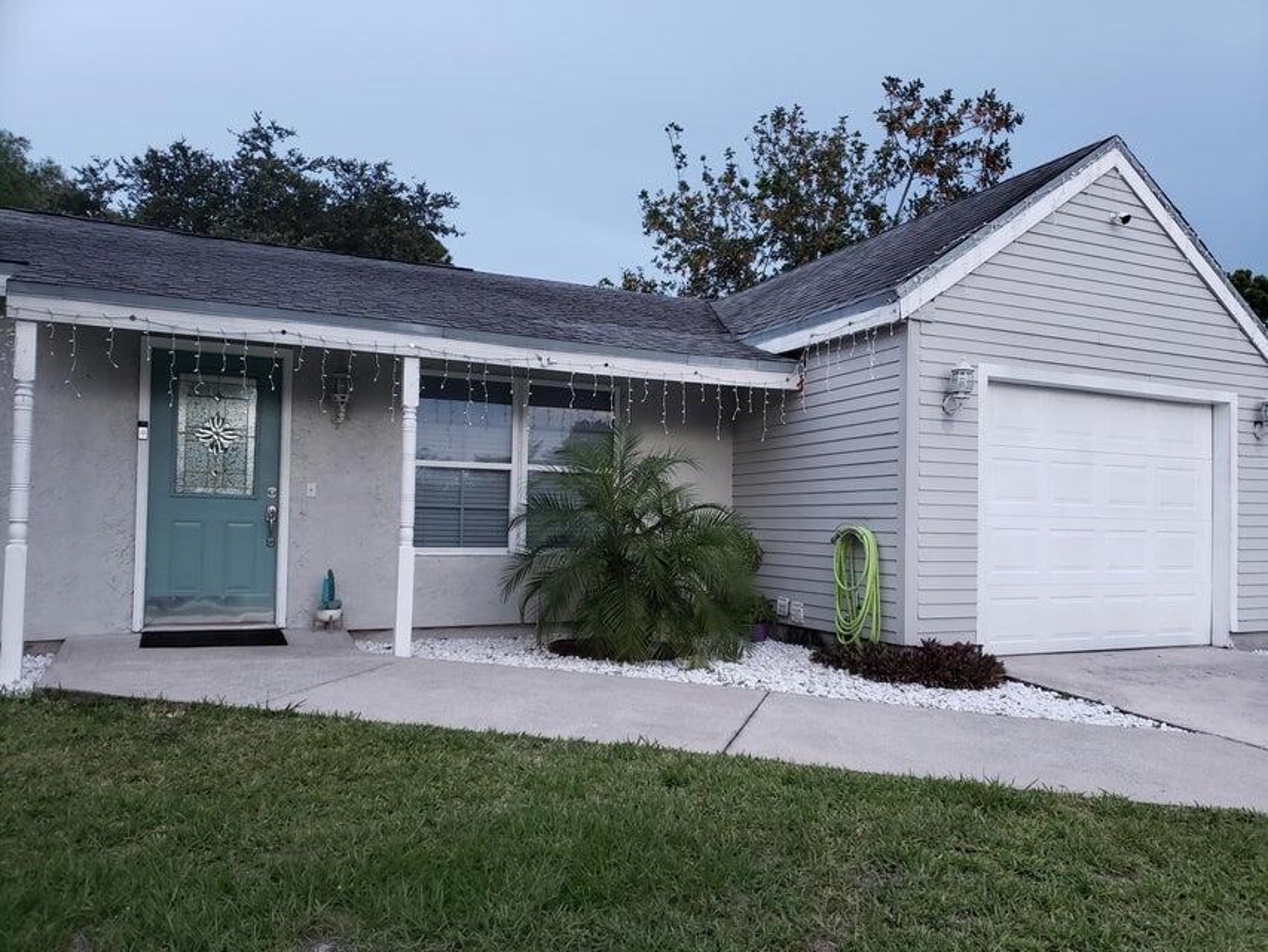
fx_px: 953
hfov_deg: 67.3
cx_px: 634
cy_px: 476
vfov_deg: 53.1
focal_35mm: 26
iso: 250
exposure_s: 1/50
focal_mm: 4.3
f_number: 1.5
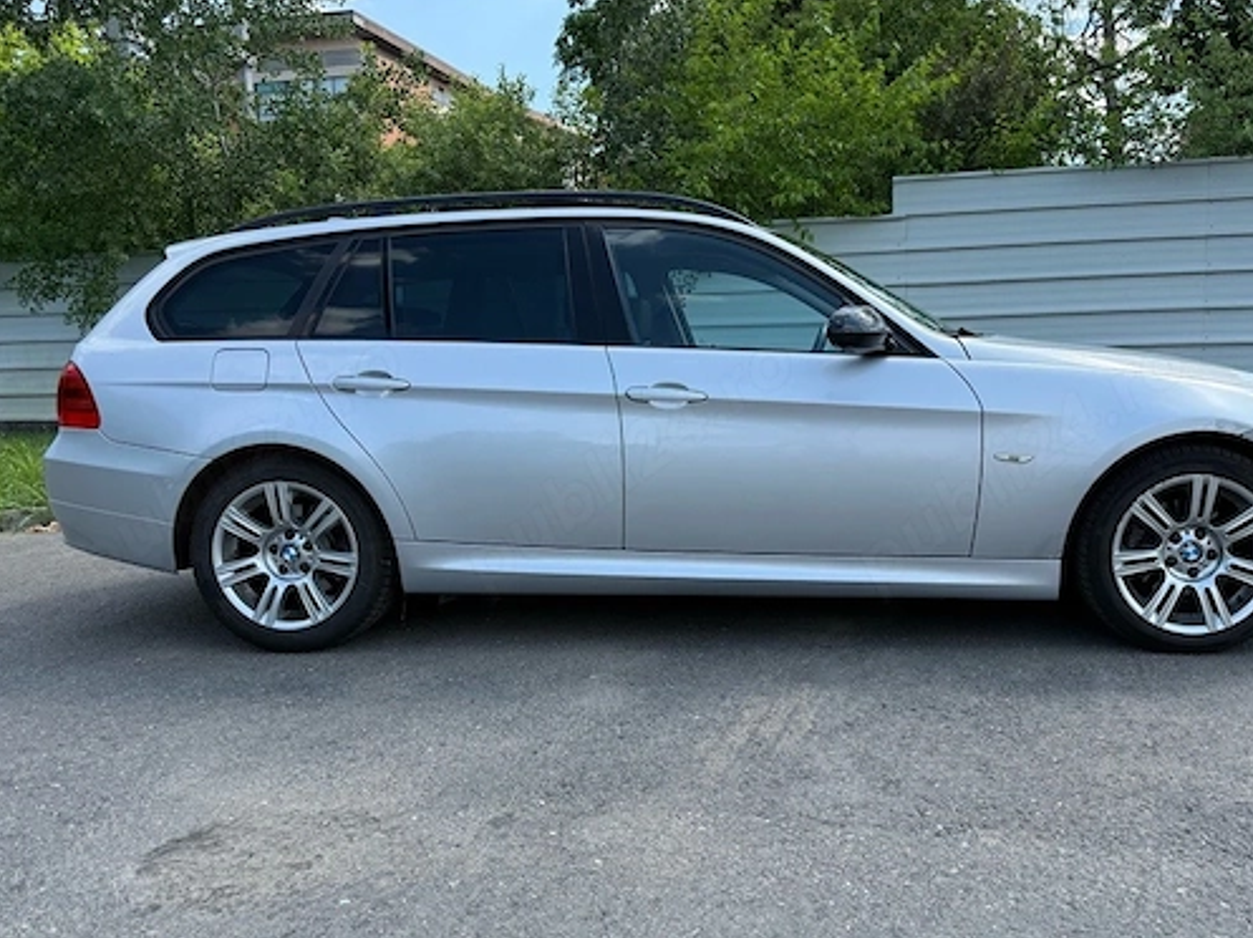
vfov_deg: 48.2
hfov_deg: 61.3
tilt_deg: -7.8
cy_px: 477
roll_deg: +0.5
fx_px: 1049
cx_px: 729
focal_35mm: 29
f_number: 1.78
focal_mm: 6.76
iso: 100
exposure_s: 1/2169
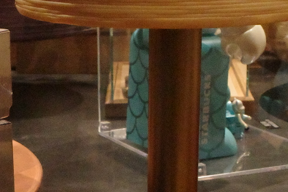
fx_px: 1088
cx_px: 40
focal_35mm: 136
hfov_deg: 15.0
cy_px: 338
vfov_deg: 9.6
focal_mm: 18.3
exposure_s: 1/200
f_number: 8
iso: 6400
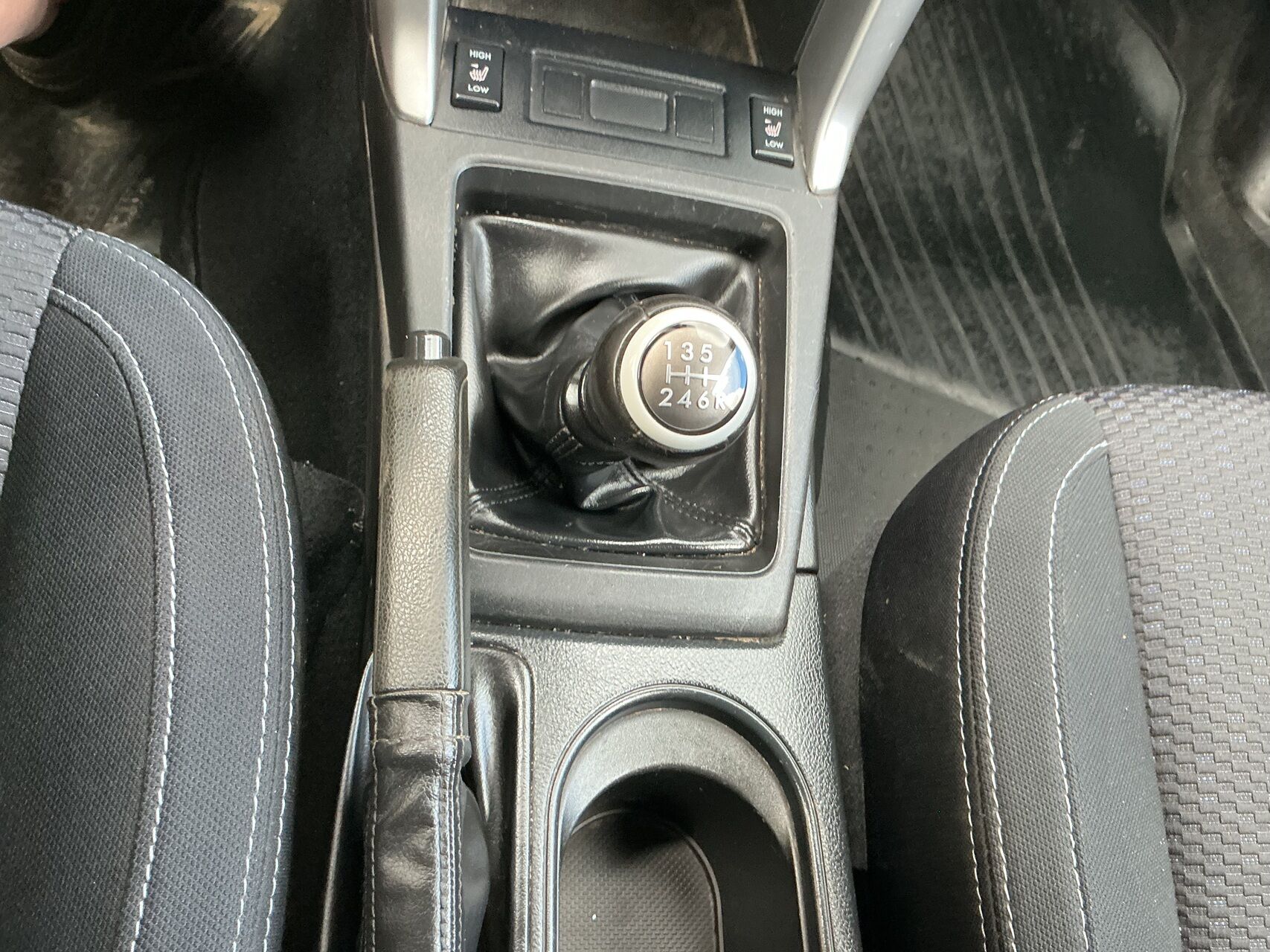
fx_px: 1064
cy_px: 476
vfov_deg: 48.2
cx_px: 635
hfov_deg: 61.7
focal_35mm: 29
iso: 125
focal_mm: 3
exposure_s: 1/60
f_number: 1.8
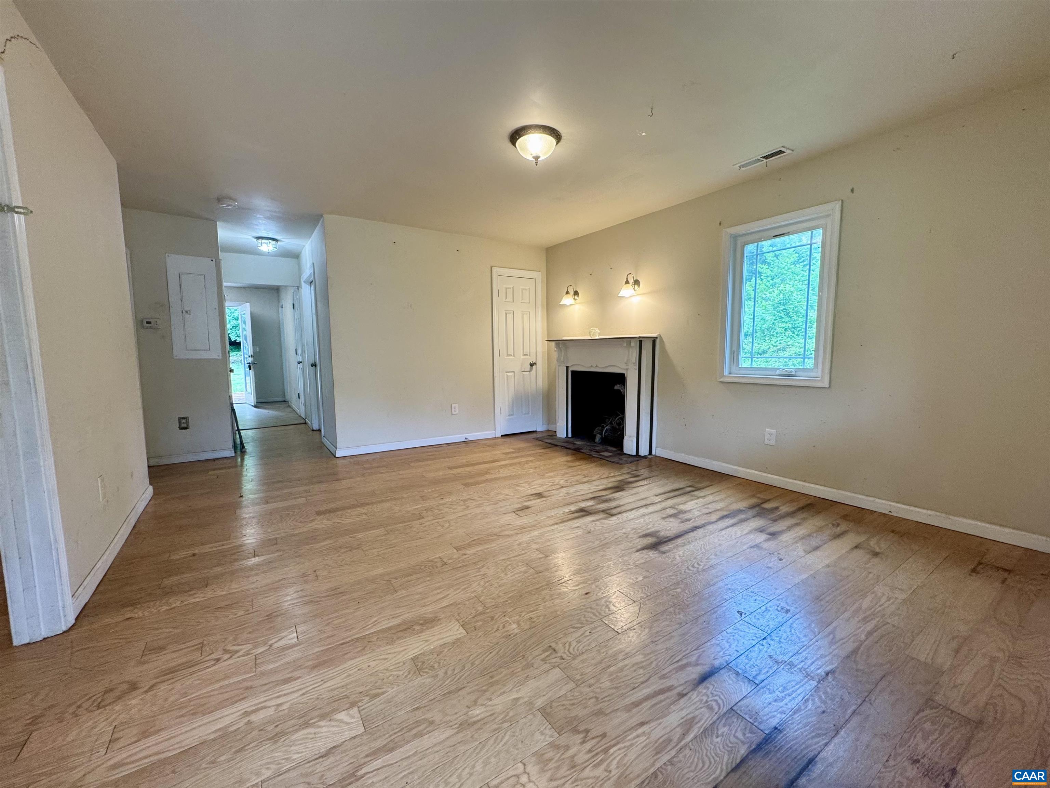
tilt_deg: -6.0
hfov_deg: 102.1
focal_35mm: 14
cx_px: 525
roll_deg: +1.2
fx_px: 425
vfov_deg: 85.7
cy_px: 394
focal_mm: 2.22
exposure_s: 1/120
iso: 160
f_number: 2.2
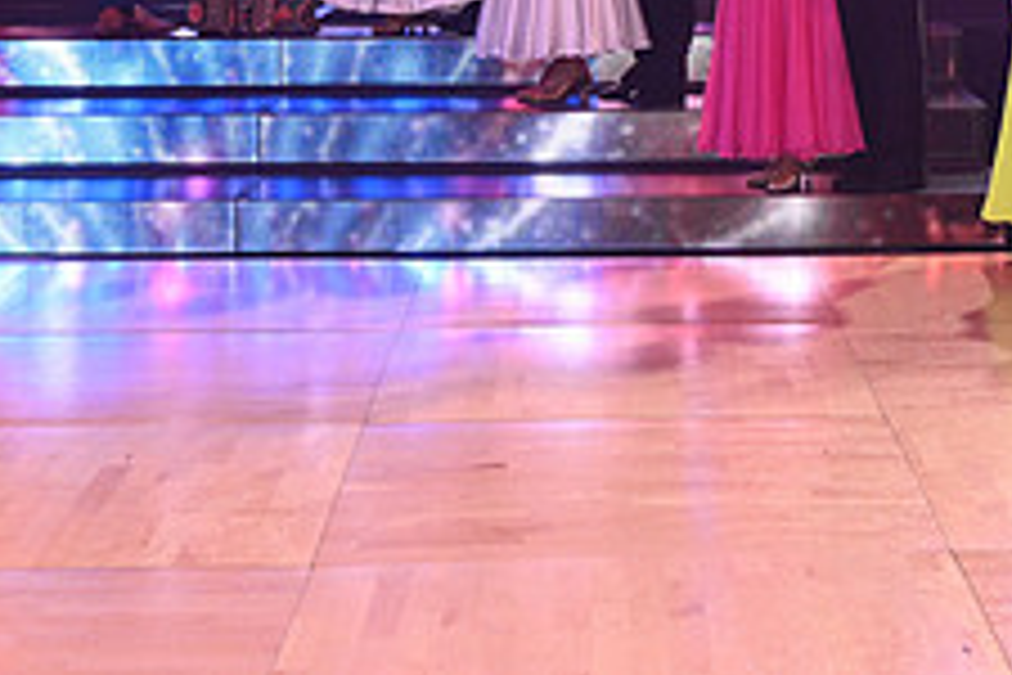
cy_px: -187
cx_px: 828
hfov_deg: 20.6
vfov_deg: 13.5
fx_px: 2755
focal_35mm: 98
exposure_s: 1/200
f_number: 5
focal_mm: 38
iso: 2500
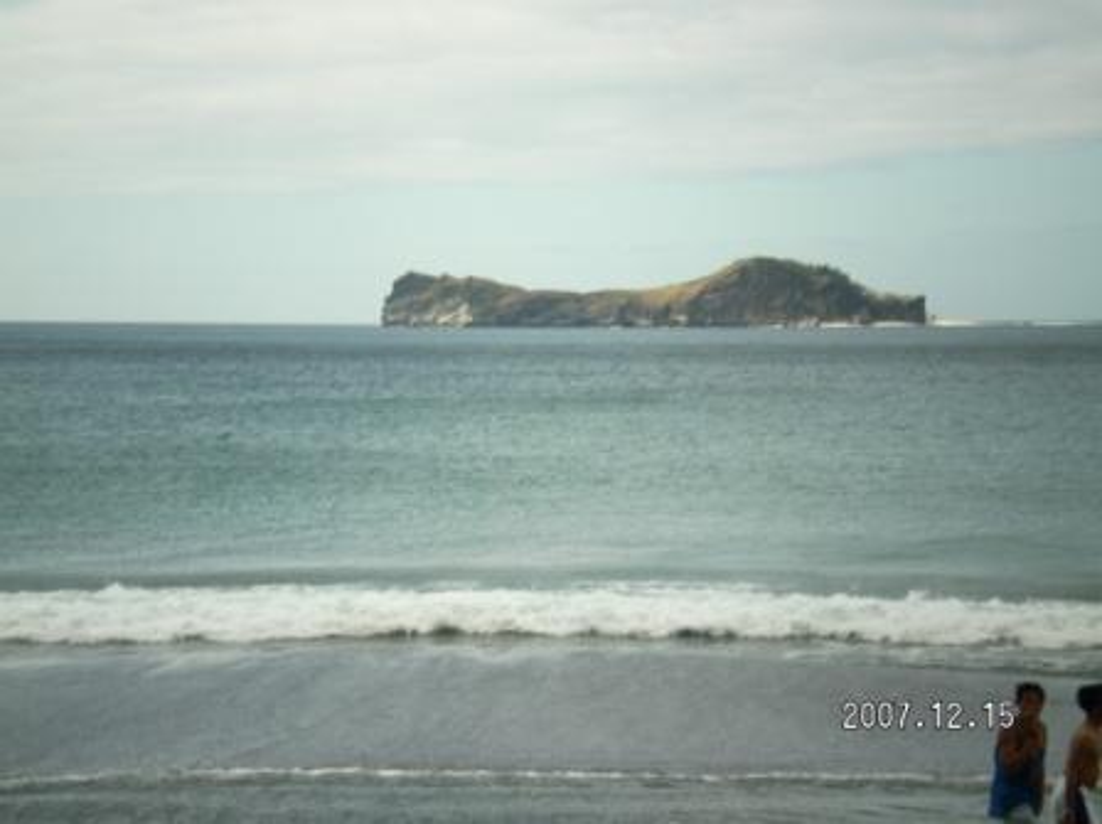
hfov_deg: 19.9
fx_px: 3148
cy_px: 412
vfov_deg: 14.9
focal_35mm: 99
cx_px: 551
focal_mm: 16.3
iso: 50
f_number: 7.8
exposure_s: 1/162
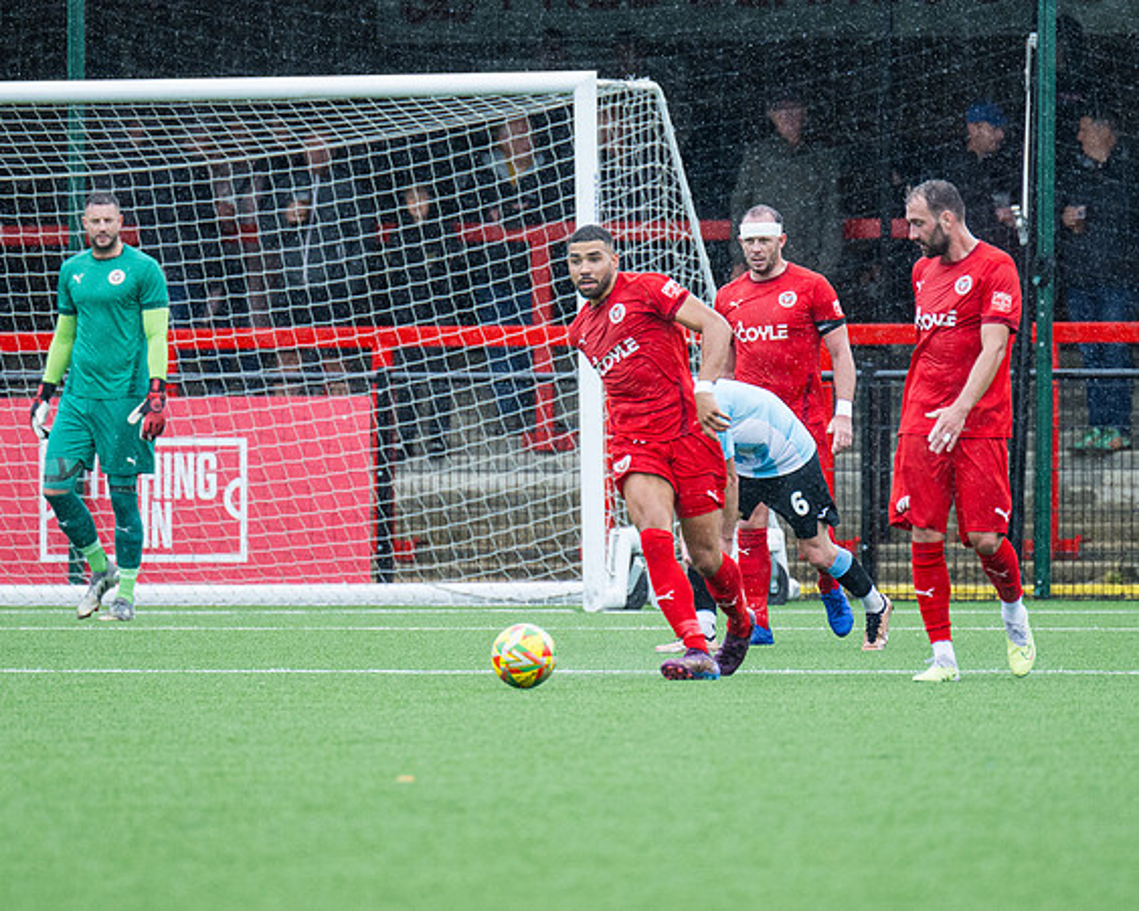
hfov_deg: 3.8
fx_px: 17273
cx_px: 578
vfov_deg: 3.0
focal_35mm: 513
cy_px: 486
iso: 800
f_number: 4
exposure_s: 1/1000
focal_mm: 280
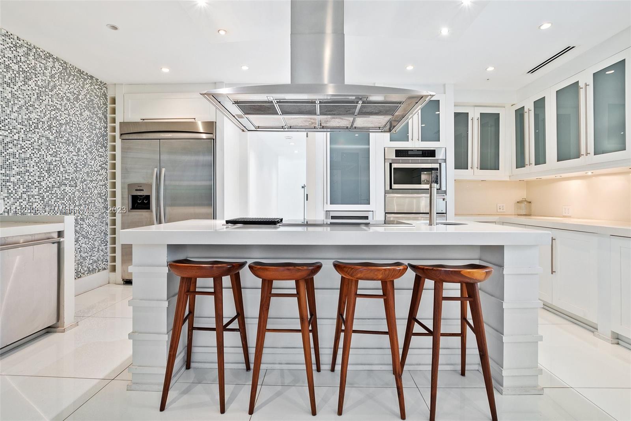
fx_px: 263
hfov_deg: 100.4
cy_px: 210
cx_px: 316
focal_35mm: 15
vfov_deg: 77.3
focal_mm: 10
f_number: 8
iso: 200
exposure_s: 1
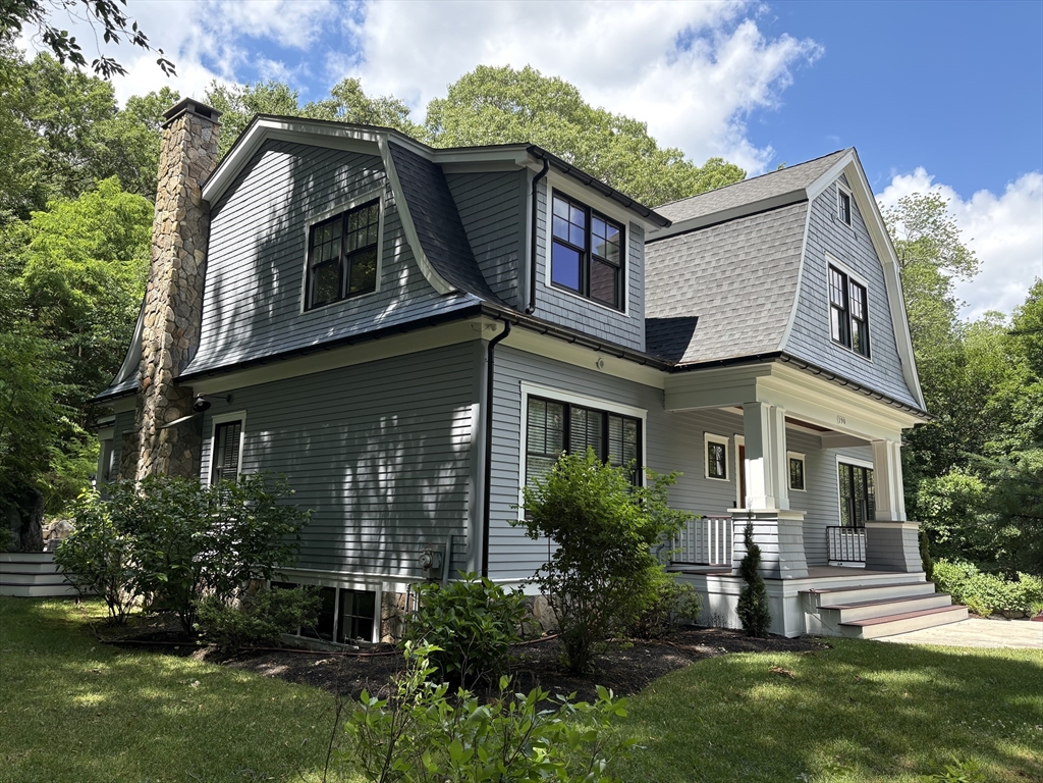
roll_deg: -1.1
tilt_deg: +10.9
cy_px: 392
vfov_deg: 53.1
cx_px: 522
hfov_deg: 67.3
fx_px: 783
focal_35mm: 26
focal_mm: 5.96
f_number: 1.6
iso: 64
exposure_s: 1/1081
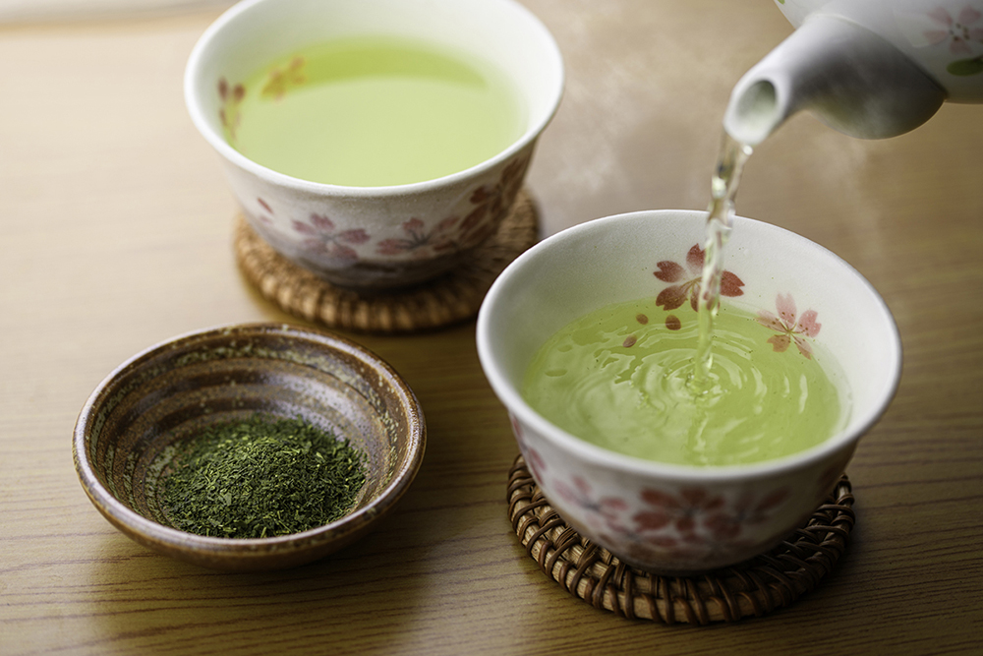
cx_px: 492
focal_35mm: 105
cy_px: 328
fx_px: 2867
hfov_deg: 19.5
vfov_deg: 13.0
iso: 100
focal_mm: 105
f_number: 4.5
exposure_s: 1/100
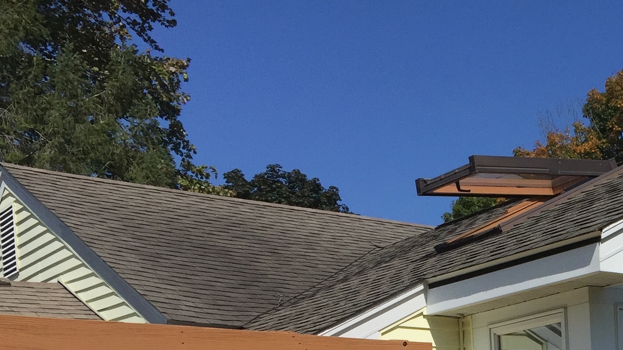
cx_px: 642
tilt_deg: -2.8
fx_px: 1206
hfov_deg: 27.1
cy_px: 538
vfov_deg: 15.2
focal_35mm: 73
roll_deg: +3.4
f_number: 2.2
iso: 32
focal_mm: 4.15
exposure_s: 1/4405
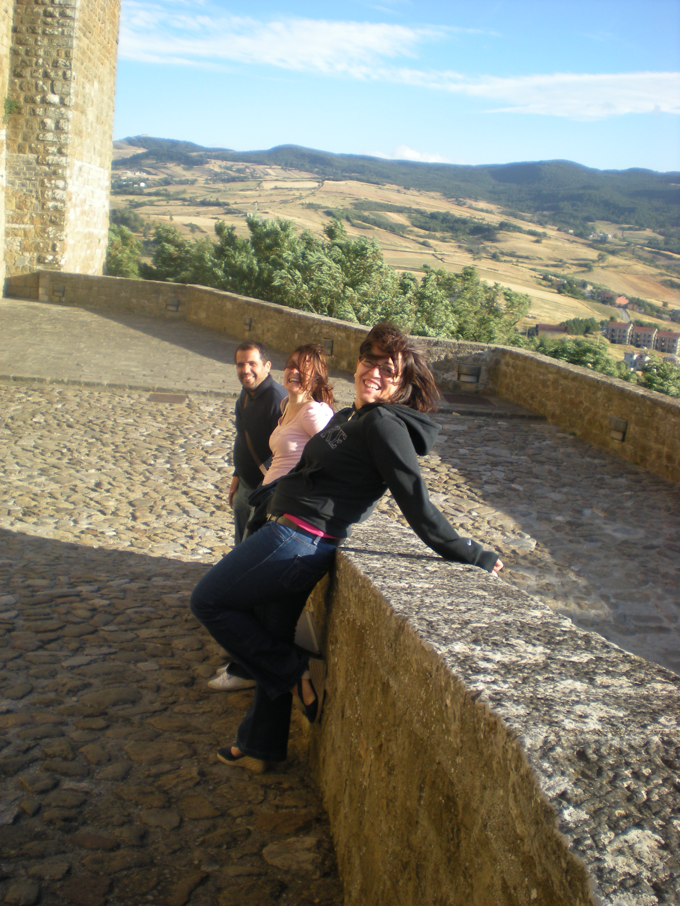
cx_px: 340
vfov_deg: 49.0
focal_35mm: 38
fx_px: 995
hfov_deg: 37.7
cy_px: 453
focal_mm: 6.3
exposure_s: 1/313
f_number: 3.1
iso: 64
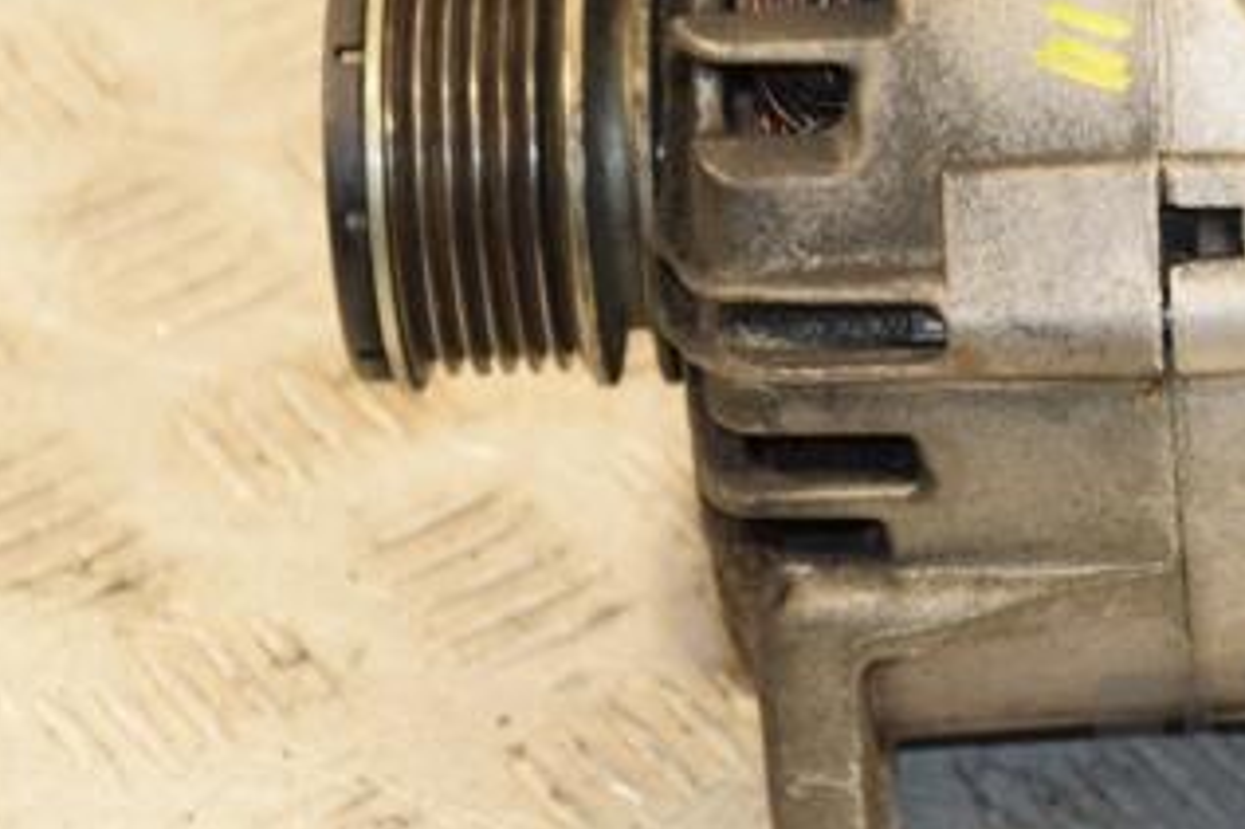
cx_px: 1021
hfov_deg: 9.0
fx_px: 7846
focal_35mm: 227
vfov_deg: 6.0
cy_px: 208
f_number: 5.3
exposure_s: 1/160
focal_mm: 80
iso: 800
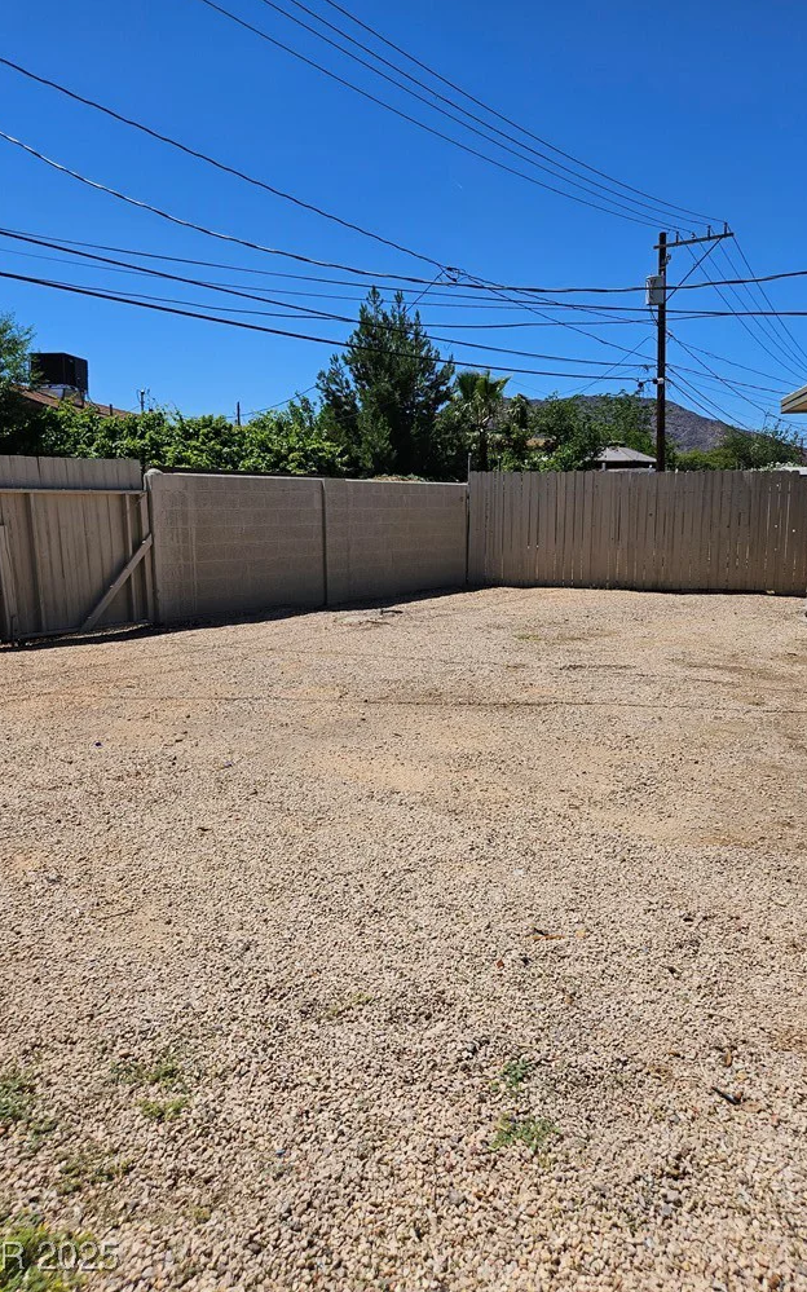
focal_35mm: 25
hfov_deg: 49.2
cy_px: 631
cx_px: 441
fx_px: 880
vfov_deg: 72.5
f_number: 1.8
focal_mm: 5.4
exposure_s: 1/3273
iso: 25
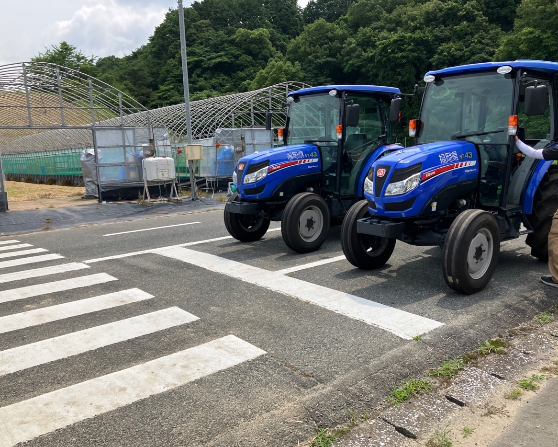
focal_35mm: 30
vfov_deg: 48.5
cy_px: 228
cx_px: 288
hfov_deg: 58.8
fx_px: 495
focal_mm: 3.99
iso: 32
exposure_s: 1/1919
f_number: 1.8
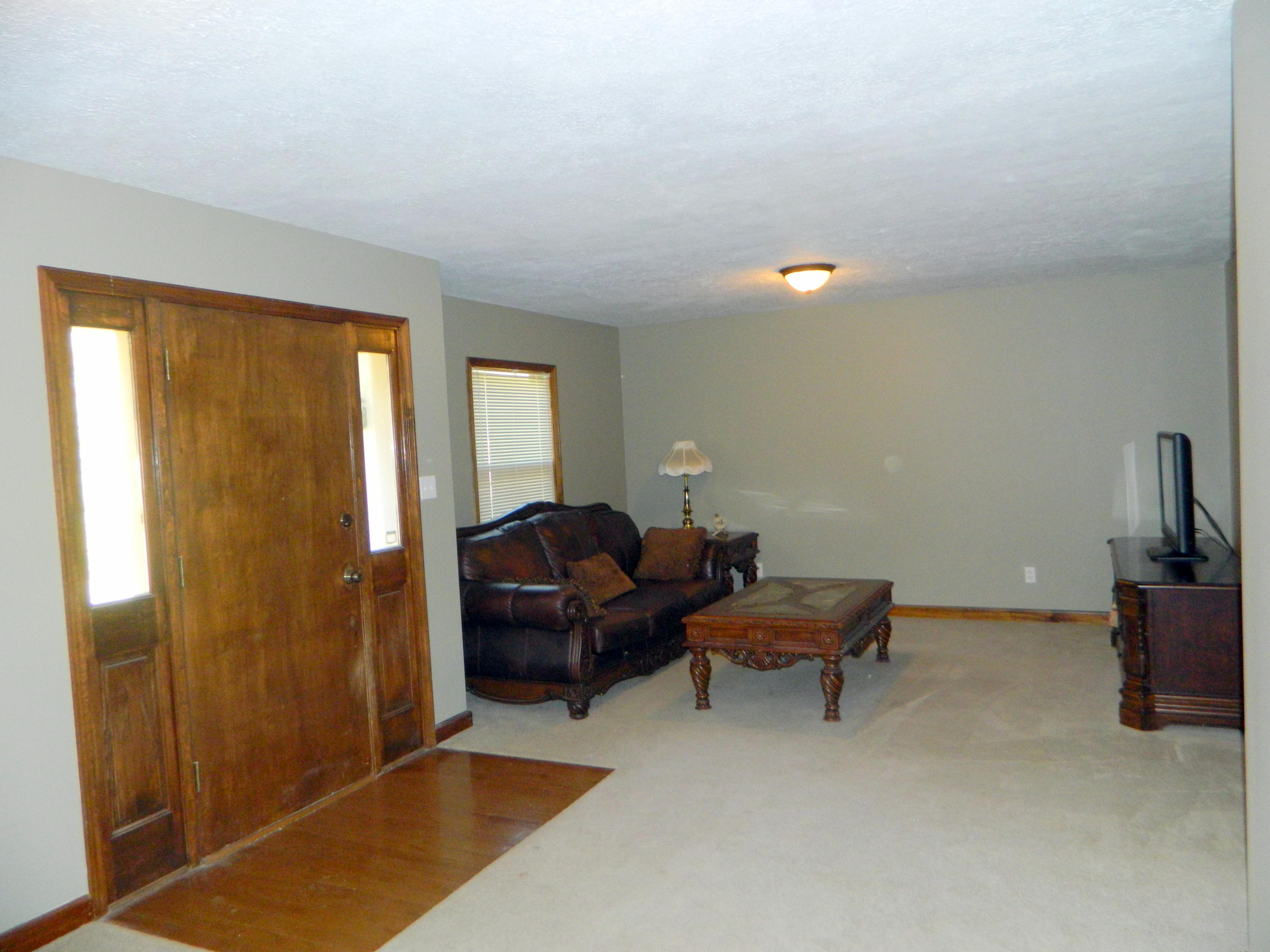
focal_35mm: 25
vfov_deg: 54.9
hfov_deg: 69.4
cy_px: 476
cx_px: 635
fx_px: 917
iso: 250
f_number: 3.1
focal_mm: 4.5
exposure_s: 1/30
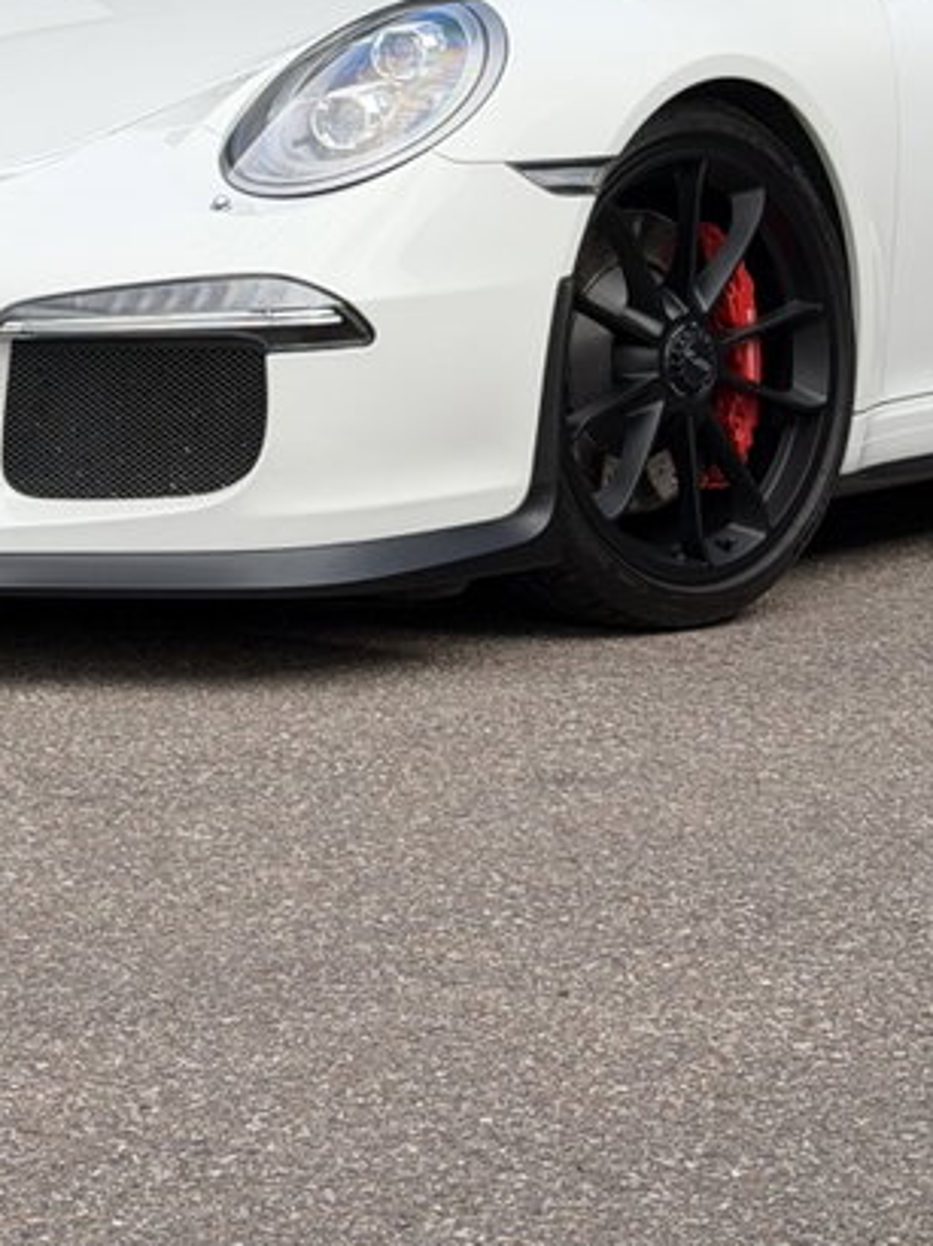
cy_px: 52
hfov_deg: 12.3
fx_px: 4317
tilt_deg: -0.5
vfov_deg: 16.2
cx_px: 404
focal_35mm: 120
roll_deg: +0.3
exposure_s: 1/652
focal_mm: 6.76
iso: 64
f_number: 1.78
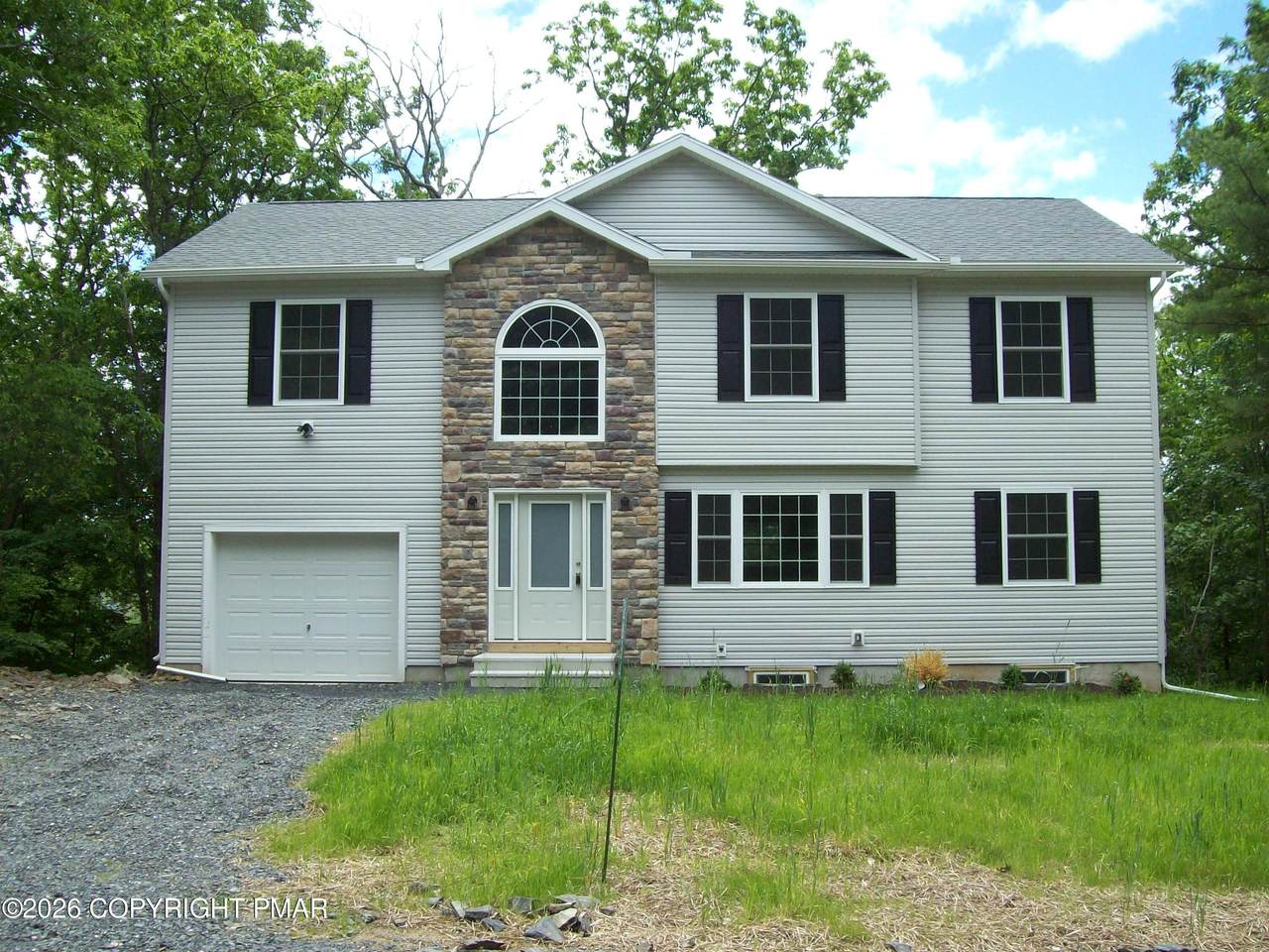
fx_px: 1320
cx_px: 634
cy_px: 476
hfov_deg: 51.4
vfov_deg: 39.7
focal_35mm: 36
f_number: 4.8
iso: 80
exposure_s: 1/248
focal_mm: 6
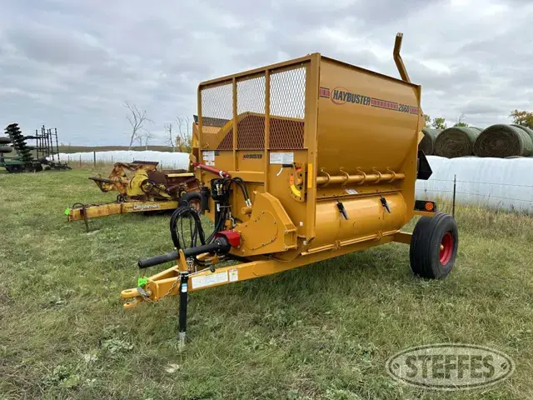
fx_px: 370
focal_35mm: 24
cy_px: 200
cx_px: 266
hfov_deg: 71.6
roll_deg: +0.4
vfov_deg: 56.8
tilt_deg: -2.4
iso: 80
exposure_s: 1/2203
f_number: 1.78
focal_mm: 6.86
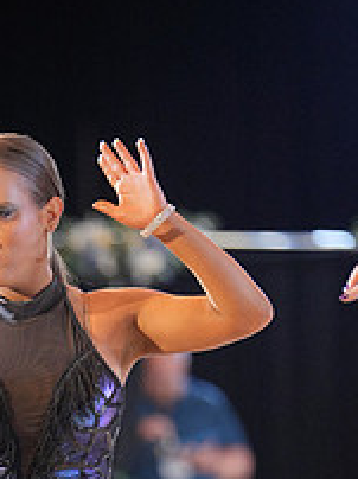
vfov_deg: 5.9
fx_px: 4588
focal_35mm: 332
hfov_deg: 4.5
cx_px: -56
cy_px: 619
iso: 1600
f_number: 2
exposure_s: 1/500
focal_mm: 120
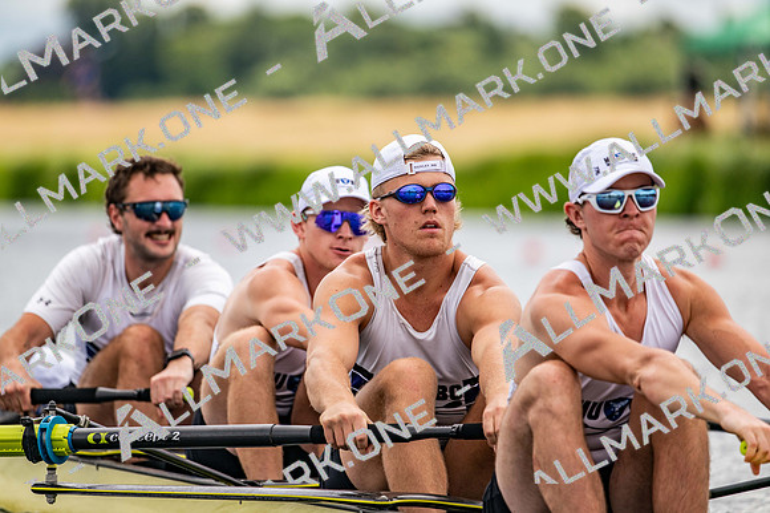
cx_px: 385
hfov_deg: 5.2
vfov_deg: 3.4
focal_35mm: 400
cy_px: 256
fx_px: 8552
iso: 320
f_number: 4.5
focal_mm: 400
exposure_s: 1/2500
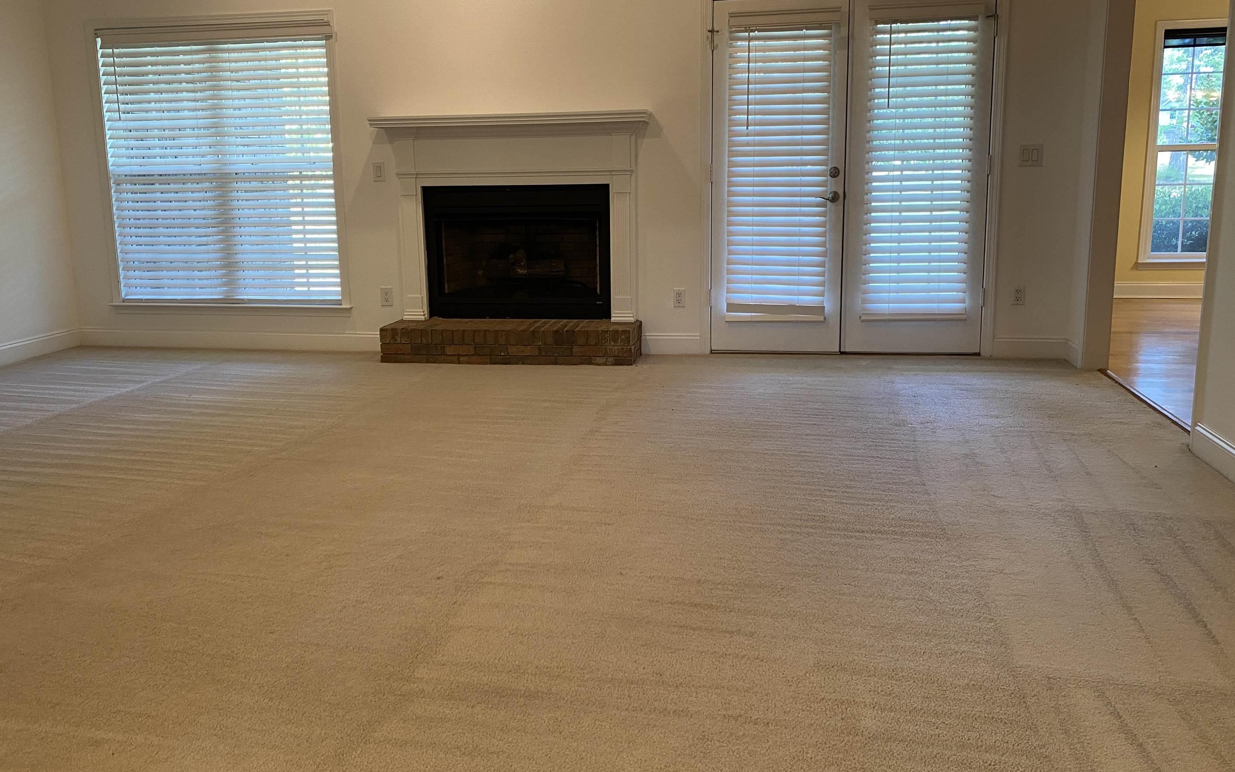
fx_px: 1010
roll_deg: +0.7
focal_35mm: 30
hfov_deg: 62.8
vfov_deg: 41.8
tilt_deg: -11.6
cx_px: 573
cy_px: 344
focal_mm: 4.25
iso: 80
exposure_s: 1/60
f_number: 1.8
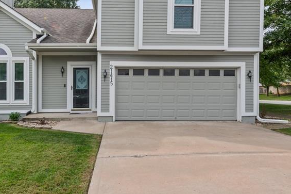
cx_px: 126
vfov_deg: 44.7
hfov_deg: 63.4
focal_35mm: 29
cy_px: 80
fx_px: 234
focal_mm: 16
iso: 400
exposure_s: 1/160
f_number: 11
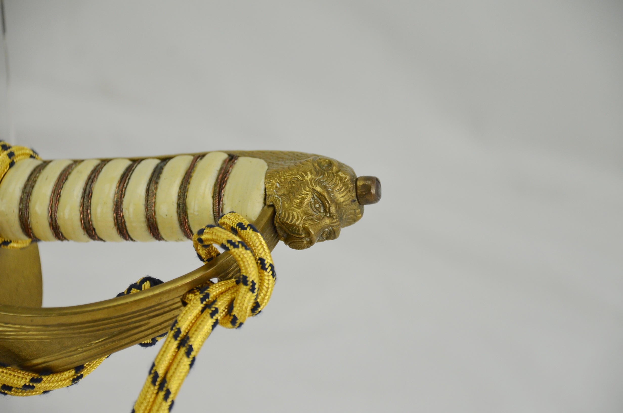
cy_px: 206
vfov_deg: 8.7
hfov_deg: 13.1
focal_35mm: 158
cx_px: 312
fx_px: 2720
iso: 500
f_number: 5.6
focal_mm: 105
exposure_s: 1/250
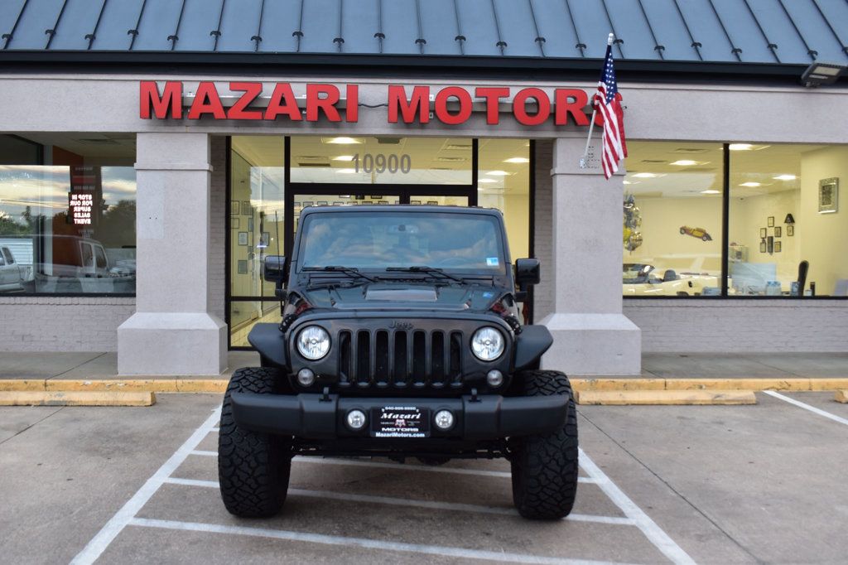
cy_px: 282
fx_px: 918
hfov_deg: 49.6
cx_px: 424
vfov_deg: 34.2
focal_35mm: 39
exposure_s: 1/30
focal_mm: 26
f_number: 7.1
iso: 400
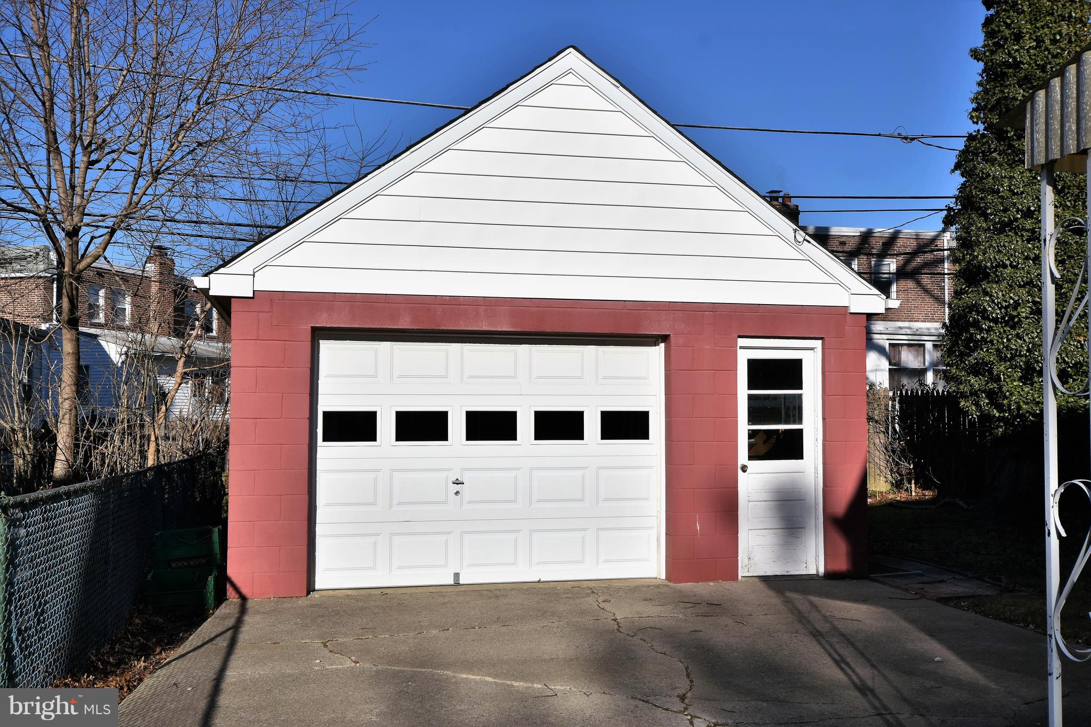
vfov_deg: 36.9
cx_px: 546
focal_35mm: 36
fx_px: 1091
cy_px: 364
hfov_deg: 53.1
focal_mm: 24
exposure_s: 1/320
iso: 100
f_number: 11
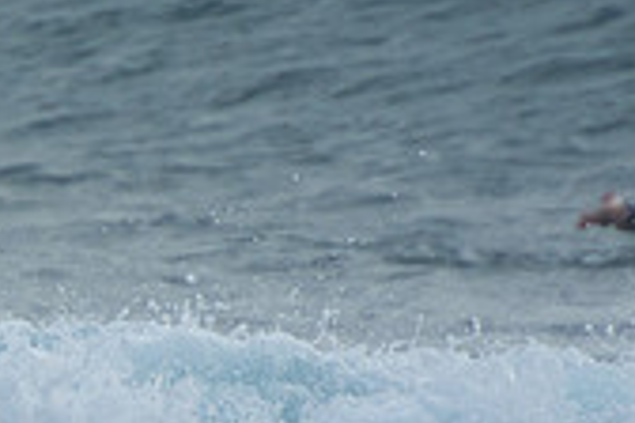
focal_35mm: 2070
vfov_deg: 0.7
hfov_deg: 1.0
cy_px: 591
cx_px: -374
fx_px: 36510
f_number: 5.6
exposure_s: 1/1000
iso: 280
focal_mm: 400
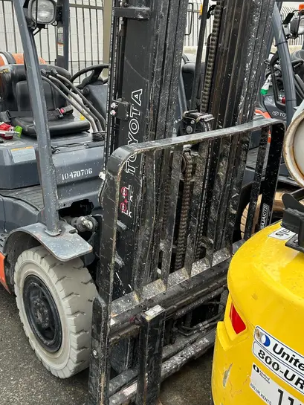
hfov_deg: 40.4
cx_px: 115
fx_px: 410
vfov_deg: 52.3
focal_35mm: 35
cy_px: 162
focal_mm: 5.7
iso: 50
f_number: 1.5
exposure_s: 1/414
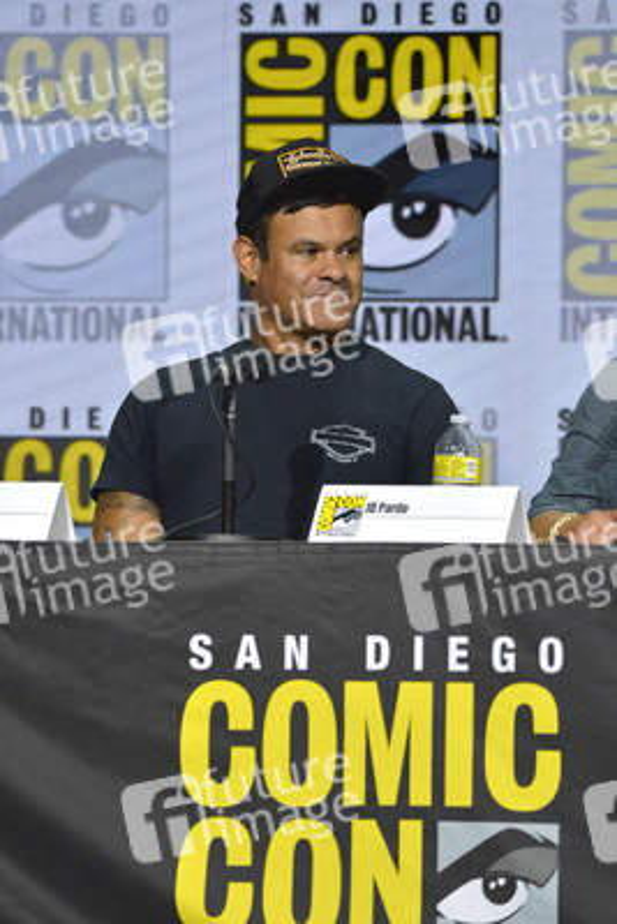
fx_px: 11301
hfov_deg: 3.1
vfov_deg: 4.7
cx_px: 308
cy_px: 462
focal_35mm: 440
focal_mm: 440
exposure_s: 1/250
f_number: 6.3
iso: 1600
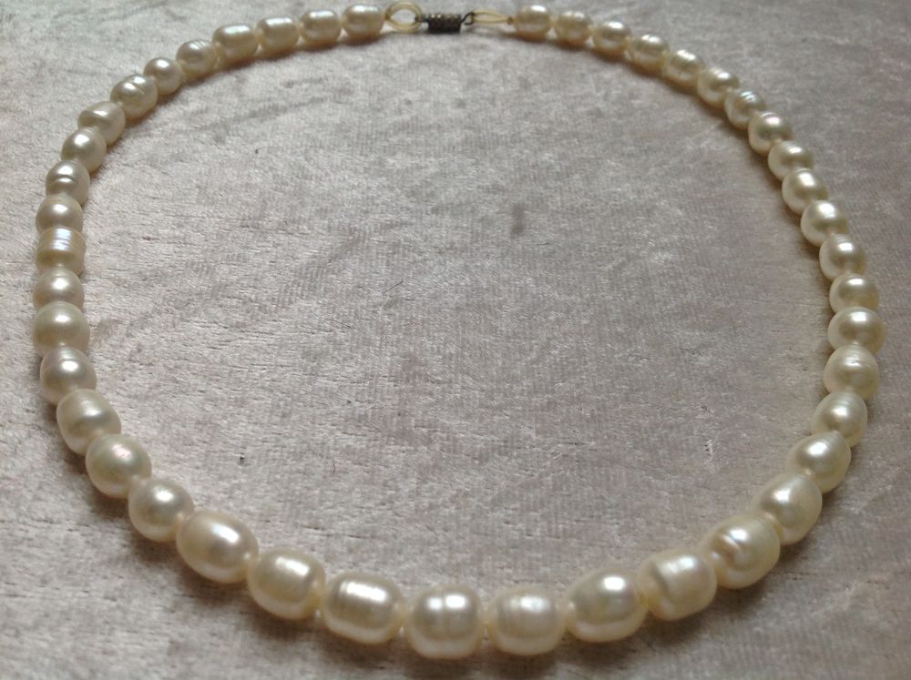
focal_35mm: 35
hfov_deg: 52.7
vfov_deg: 40.6
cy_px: 340
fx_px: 920
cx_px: 456
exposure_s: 1/40
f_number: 2.4
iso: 64
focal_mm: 4.28
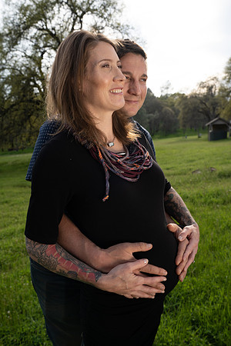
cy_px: 173
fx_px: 279
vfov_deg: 63.7
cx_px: 116
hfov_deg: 45.0
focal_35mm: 29
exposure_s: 1/125
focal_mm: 29
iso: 100
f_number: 6.3
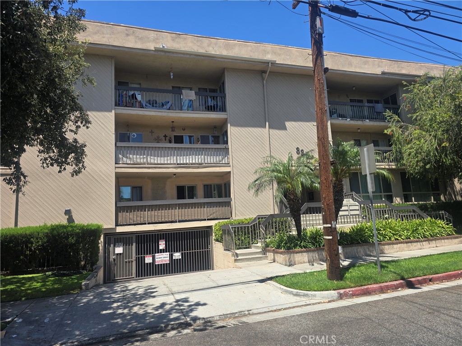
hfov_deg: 73.9
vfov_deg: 58.9
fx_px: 307
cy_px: 173
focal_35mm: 23
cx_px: 231
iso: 12
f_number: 1.7
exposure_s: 1/497
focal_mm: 6.3
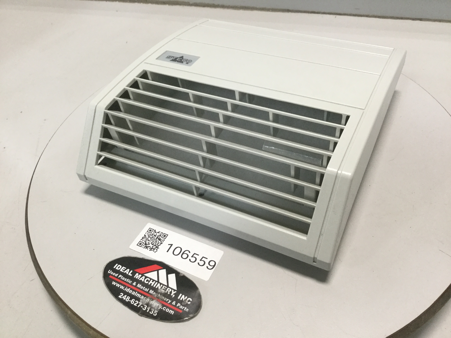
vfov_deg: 45.4
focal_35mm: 31
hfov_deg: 58.4
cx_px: 226
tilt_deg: -45.8
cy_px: 169
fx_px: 404
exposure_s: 1/30
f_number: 2.4
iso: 50
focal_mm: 3.3
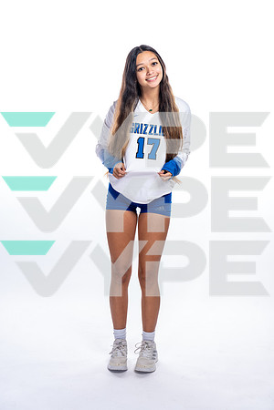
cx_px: 137
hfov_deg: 22.6
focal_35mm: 60
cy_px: 205
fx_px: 685
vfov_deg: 33.4
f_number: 5.6
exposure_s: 1/250
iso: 400
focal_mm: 60
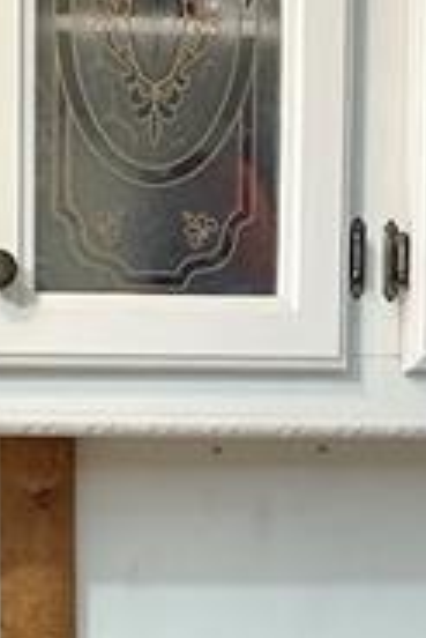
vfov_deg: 23.8
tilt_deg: -3.9
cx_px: -55
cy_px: 654
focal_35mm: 81
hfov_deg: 16.3
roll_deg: -0.3
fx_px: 1435
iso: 320
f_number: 2.2
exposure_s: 1/60
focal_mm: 2.22
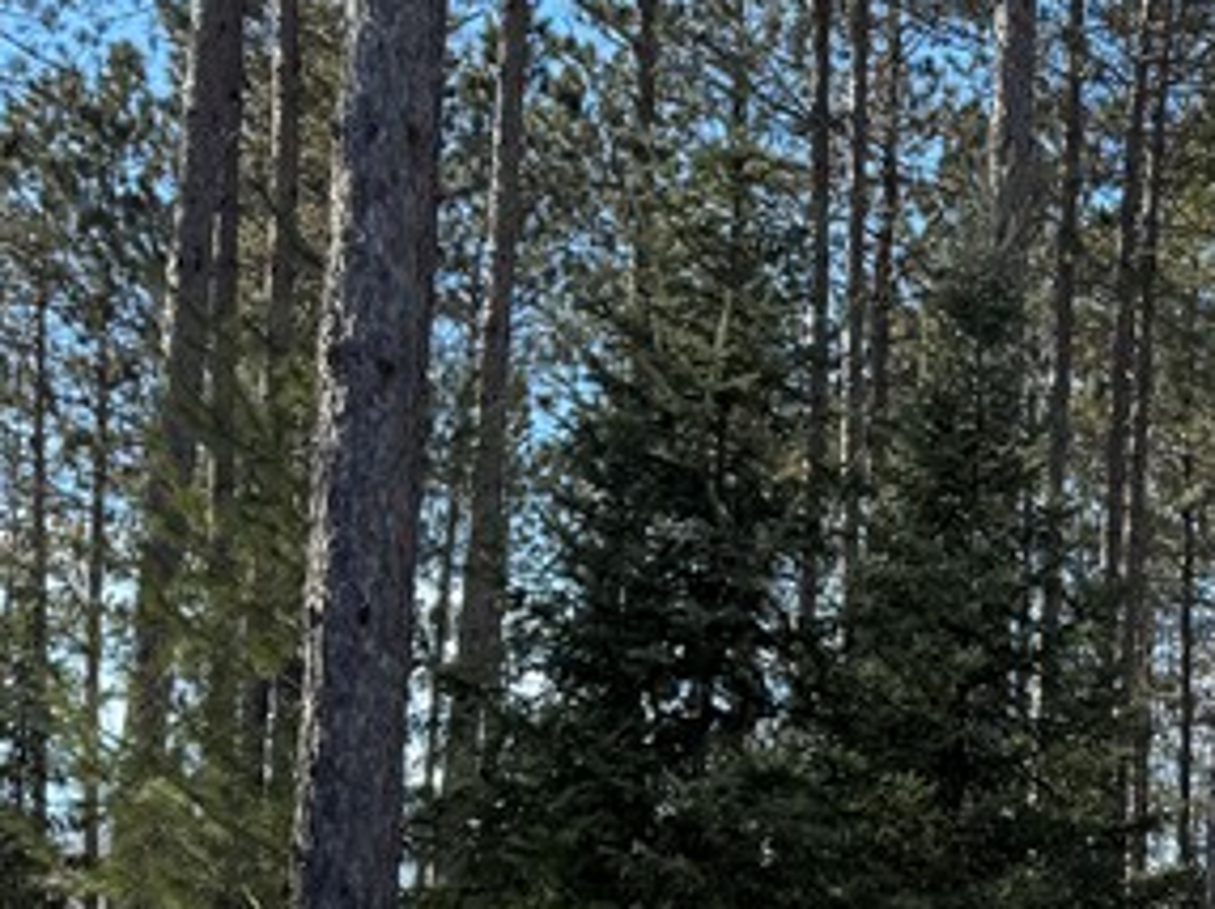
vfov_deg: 16.6
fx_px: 3016
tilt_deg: +2.5
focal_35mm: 86
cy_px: 1019
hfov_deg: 20.4
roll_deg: -1.8
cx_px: 1674
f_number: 1.78
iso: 80
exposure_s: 1/2041
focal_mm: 6.76
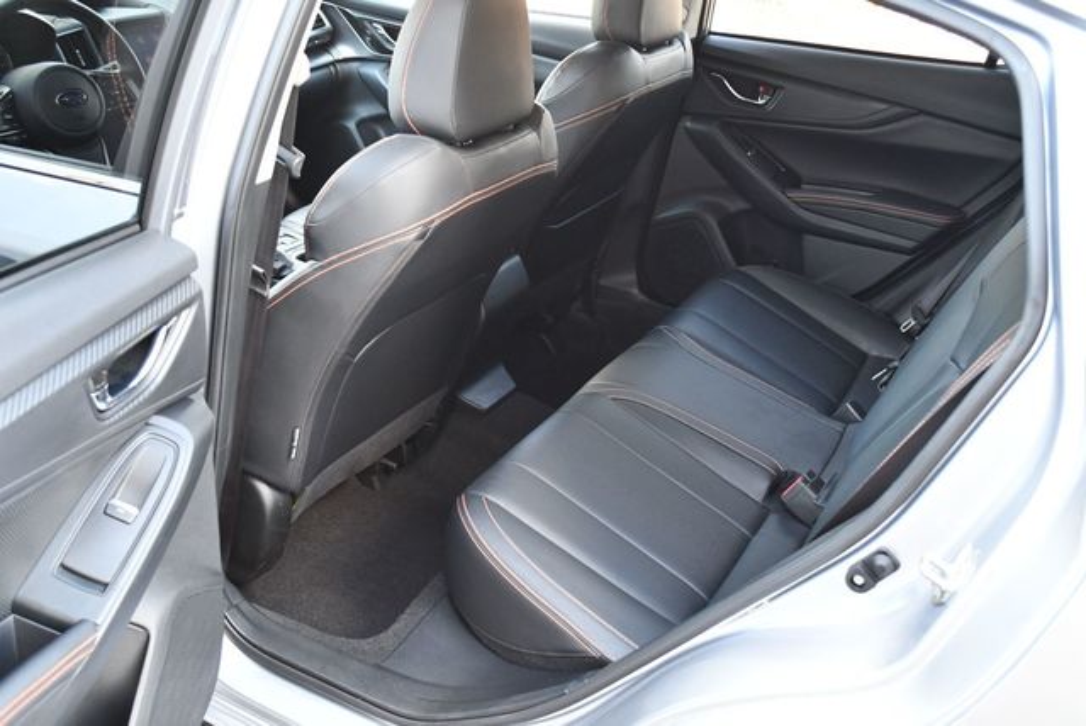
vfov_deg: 36.9
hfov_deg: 53.1
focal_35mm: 36
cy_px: 363
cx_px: 543
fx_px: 1087
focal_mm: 18
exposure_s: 1/125
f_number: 3.5
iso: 1000
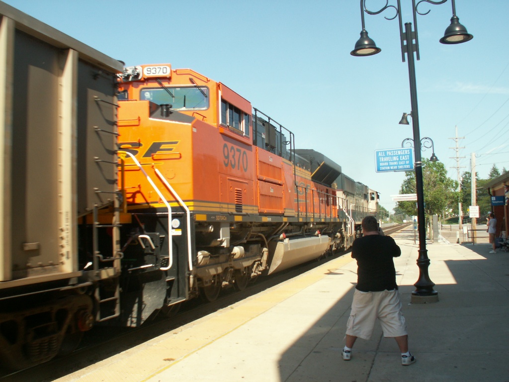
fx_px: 515
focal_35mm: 35
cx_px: 254
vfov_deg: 40.7
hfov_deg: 52.6
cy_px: 191
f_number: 4.5
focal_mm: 5.86
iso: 50
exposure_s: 1/250
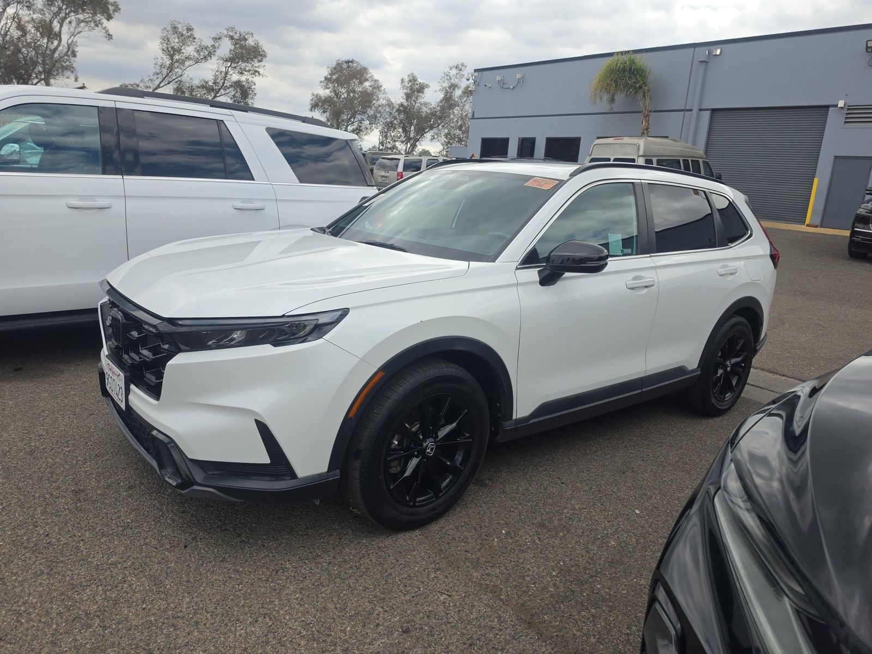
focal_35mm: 23
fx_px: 579
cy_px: 327
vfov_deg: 58.9
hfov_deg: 73.9
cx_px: 436
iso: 64
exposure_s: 1/5151
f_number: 1.4
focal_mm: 6.5
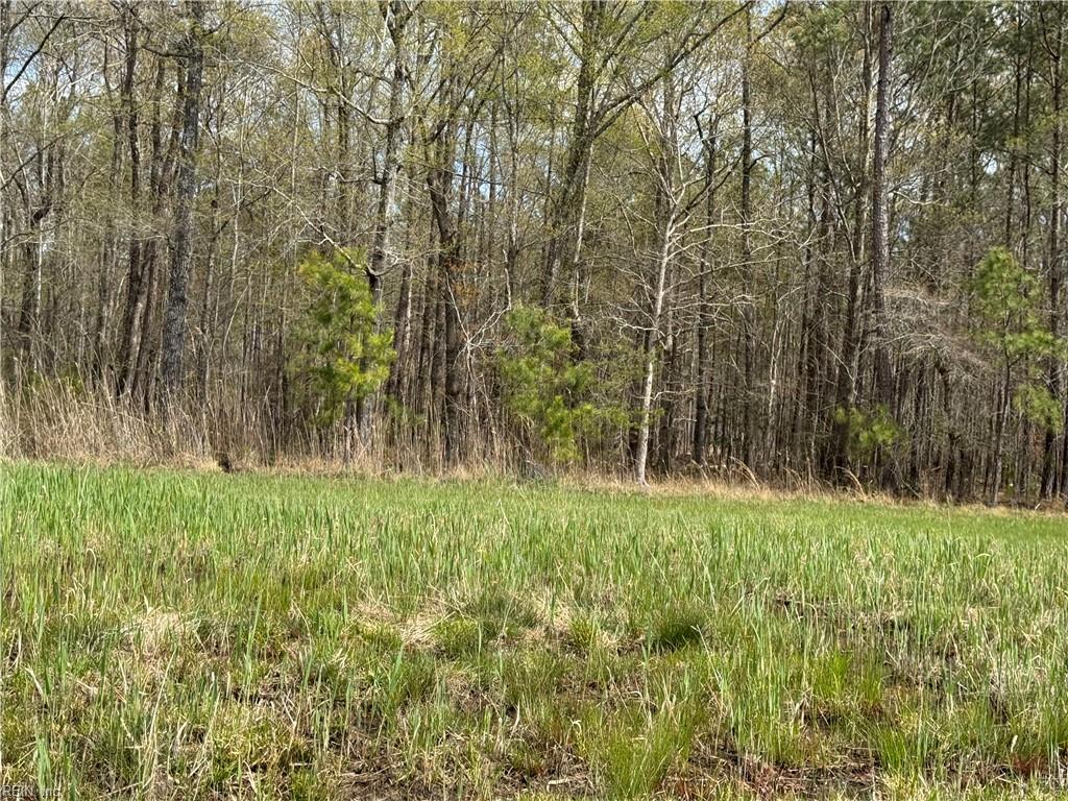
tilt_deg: -2.2
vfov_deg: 30.3
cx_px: 534
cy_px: 400
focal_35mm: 48
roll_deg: +0.9
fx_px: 1481
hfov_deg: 39.7
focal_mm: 6.76
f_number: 1.78
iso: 64
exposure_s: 1/2717
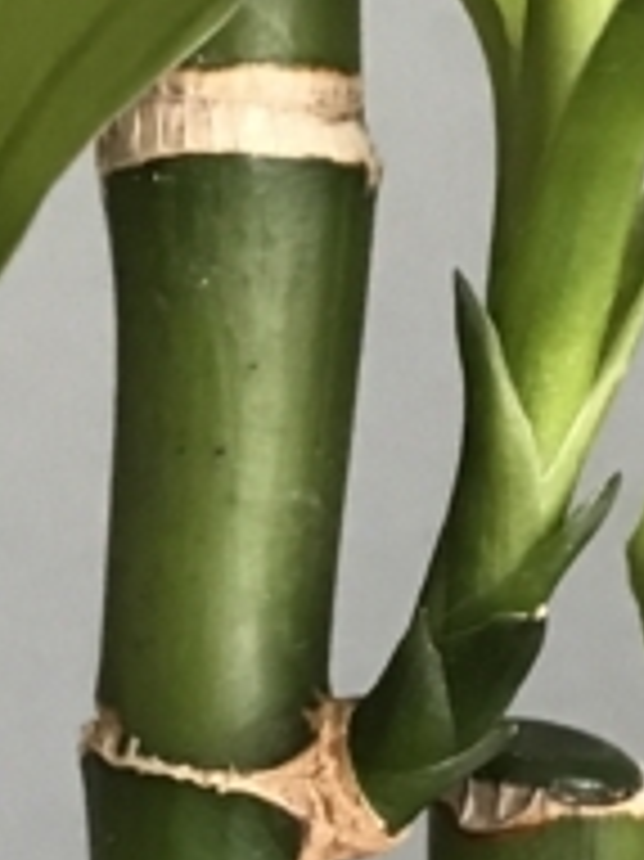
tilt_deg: -15.5
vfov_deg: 13.1
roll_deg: +4.0
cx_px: 338
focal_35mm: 150
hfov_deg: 9.9
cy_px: 680
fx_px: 3725
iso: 64
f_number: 1.8
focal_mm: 3.99
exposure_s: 1/15
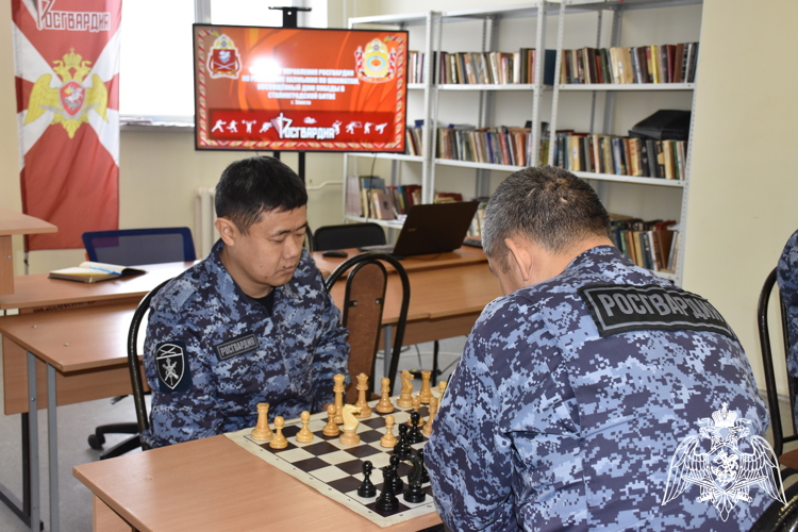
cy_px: 266
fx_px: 997
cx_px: 399
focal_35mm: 45
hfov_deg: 43.6
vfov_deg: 29.9
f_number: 5.6
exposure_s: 1/125
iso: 800
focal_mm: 30
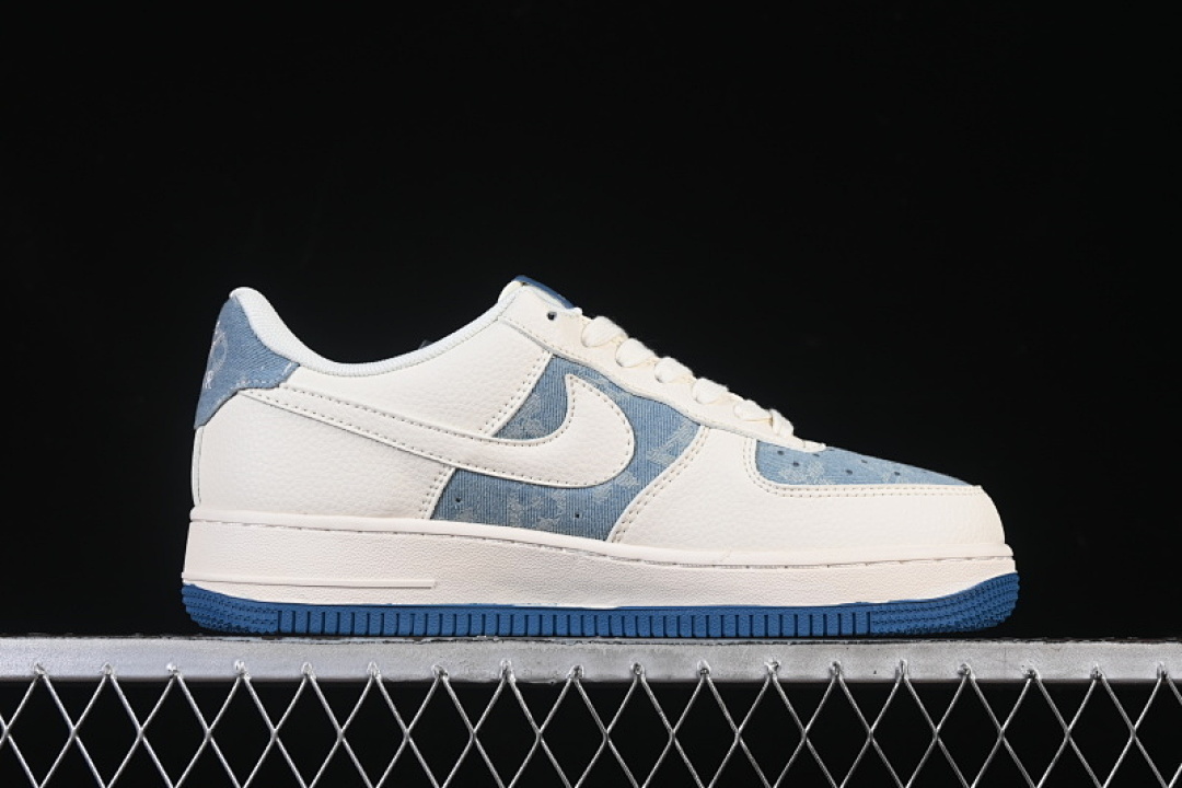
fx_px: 2462
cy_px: 394
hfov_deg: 27.0
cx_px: 591
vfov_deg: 18.2
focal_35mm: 75
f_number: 8
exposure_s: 1/80
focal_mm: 50
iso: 160
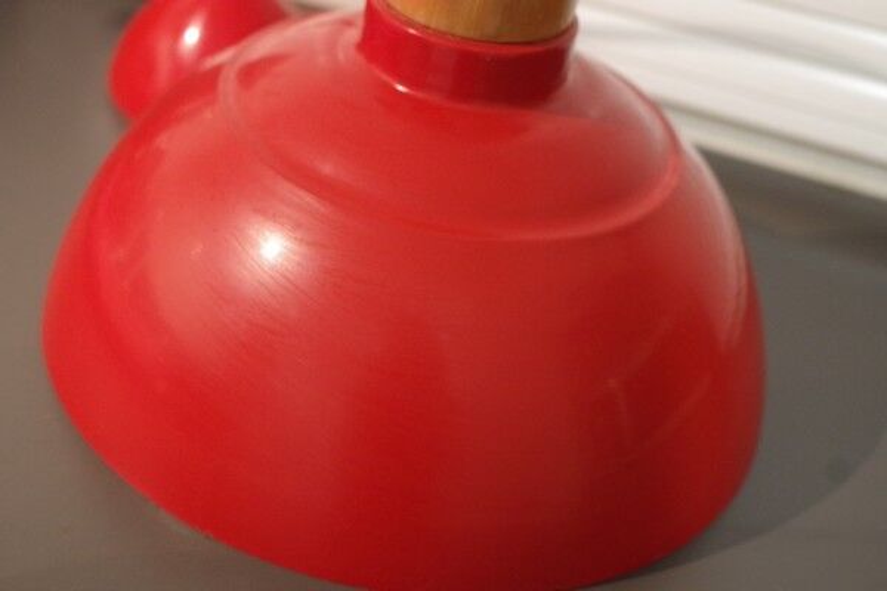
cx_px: 444
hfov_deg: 37.9
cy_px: 296
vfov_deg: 25.8
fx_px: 1293
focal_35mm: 52
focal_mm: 35
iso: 3200
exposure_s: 1/15
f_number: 3.5
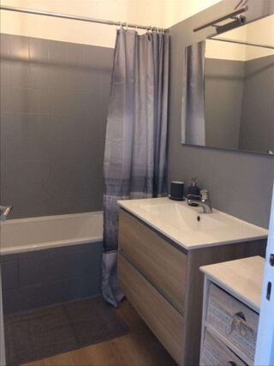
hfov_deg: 48.2
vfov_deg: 61.7
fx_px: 306
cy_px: 183
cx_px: 137
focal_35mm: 29
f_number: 2.2
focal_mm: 4.15
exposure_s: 1/33
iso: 250
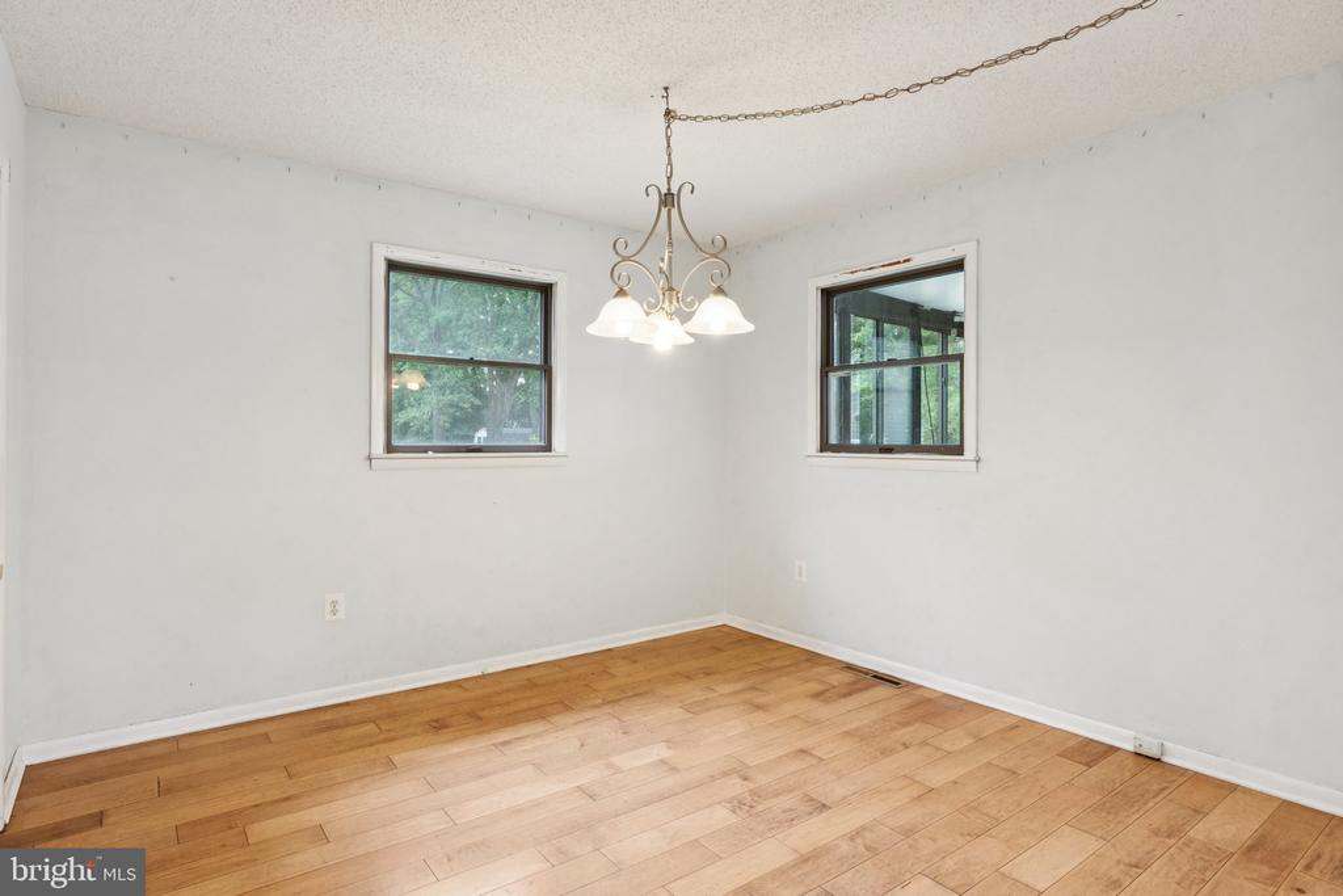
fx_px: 709
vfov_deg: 64.6
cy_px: 448
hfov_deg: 86.9
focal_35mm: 19
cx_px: 672
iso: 200
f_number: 9
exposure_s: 1/10
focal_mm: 12.8
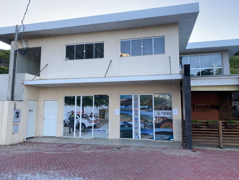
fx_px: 180
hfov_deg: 67.3
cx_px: 120
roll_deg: -0.1
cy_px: 90
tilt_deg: +6.7
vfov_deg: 53.1
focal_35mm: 26
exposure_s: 1/257
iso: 32
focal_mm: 4.25
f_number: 1.8
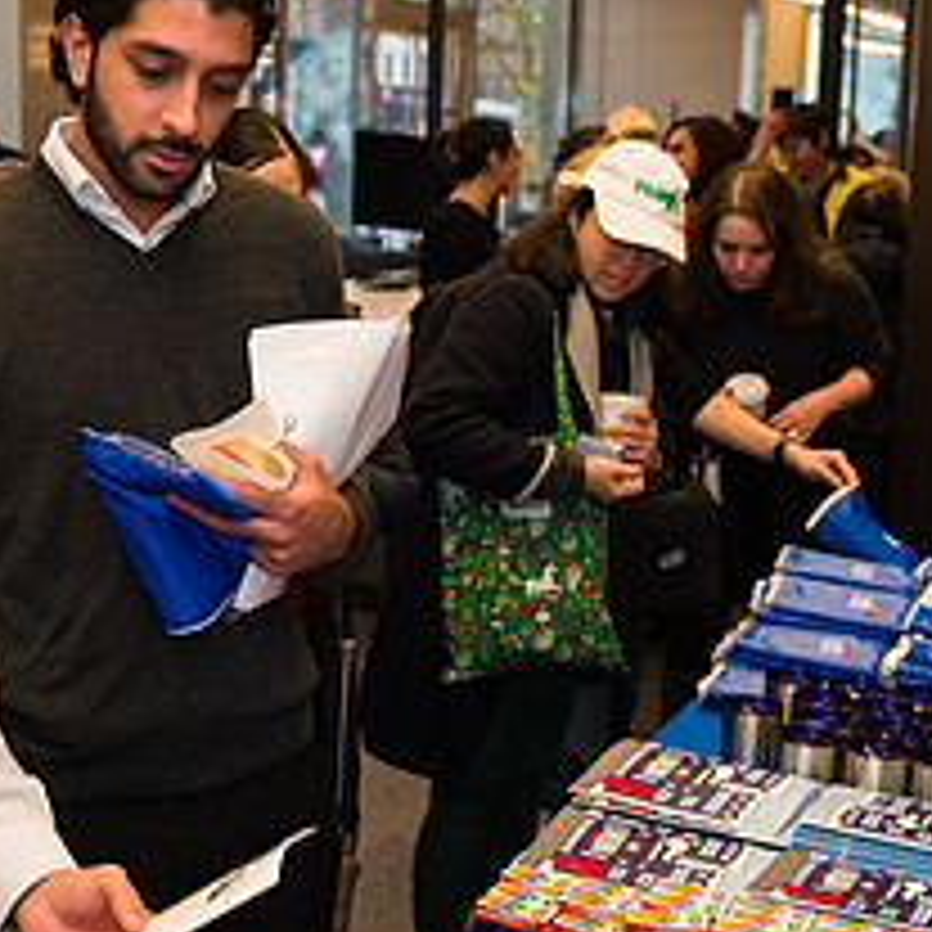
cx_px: 135
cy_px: 459
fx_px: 1736
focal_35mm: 57
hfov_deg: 29.1
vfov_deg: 30.0
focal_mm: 24
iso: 400
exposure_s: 1/200
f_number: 3.2
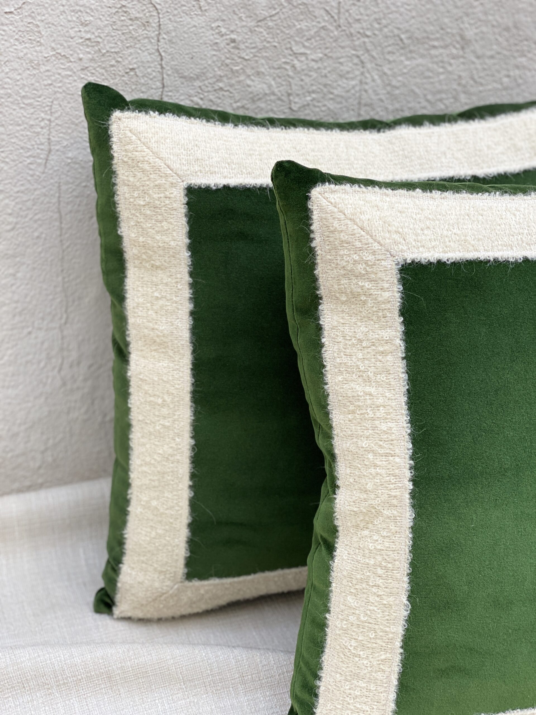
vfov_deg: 36.8
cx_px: 268
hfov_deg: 28.0
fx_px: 1074
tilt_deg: -25.4
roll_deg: -3.4
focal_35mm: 52
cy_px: 358
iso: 50
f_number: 2
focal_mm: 6
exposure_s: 1/122
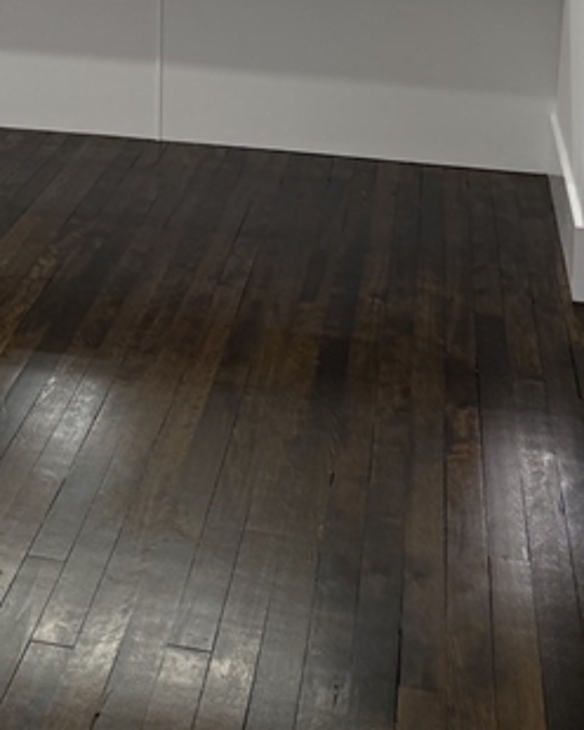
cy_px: -172
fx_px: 1253
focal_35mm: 58
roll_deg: -2.7
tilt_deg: -8.3
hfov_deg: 25.9
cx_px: 153
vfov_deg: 27.9
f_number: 1.78
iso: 160
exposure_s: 1/230
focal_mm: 6.76
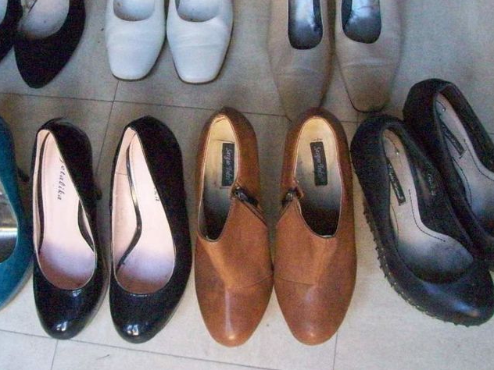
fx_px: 813
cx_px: 163
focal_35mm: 57
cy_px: 124
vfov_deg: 25.5
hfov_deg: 33.5
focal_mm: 6
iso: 800
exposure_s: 1/121
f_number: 2.7
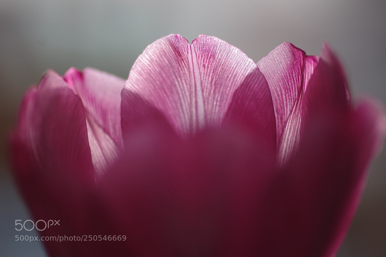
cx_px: 193
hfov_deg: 15.2
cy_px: 128
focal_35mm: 135
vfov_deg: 10.2
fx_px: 1447
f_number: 2.8
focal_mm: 90
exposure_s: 1/8
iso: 250
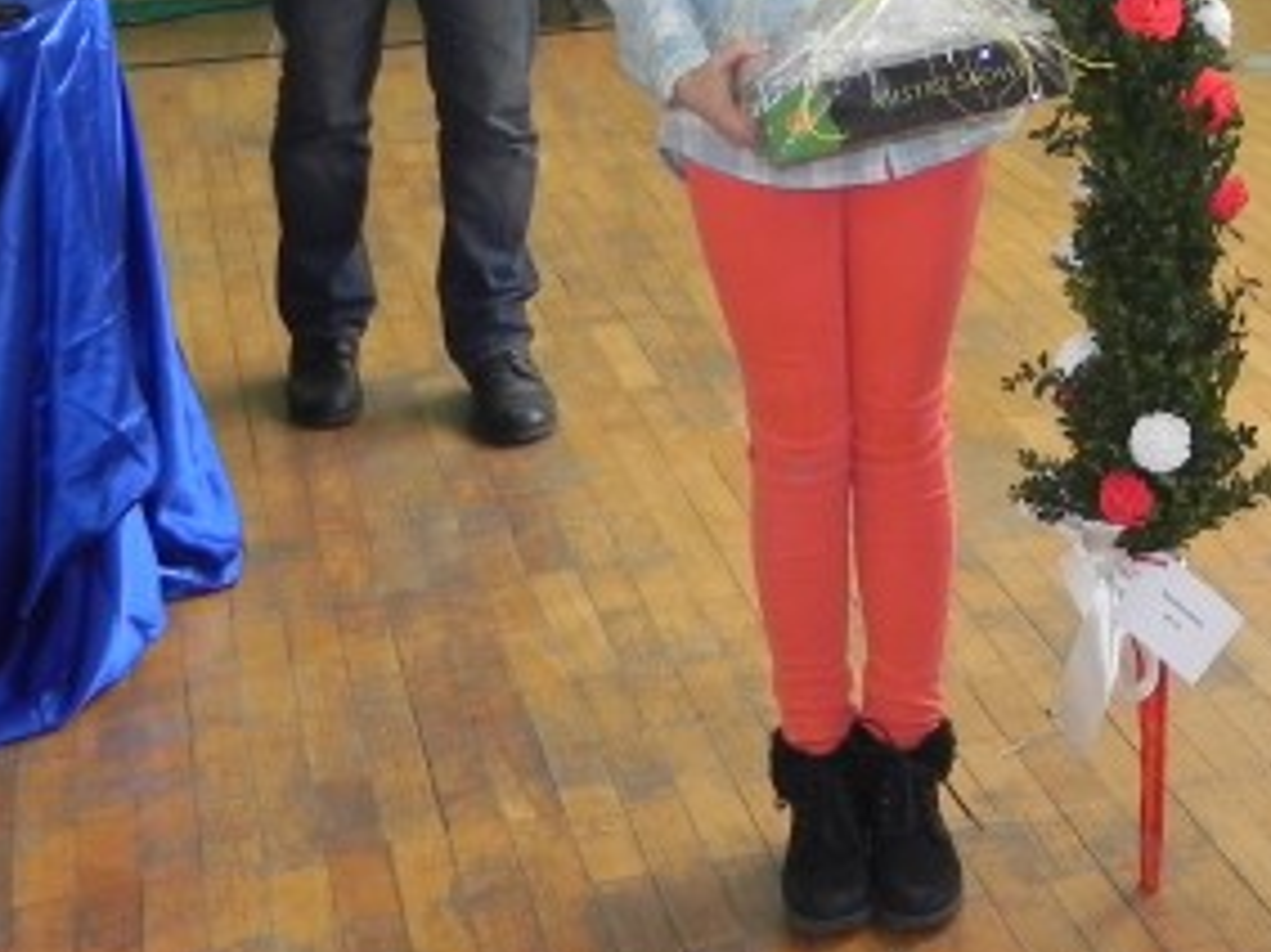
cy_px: -292
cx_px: 1608
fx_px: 3010
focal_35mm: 82
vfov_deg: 16.9
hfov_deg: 21.7
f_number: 2.8
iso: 160
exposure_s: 1/60
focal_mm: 5.2
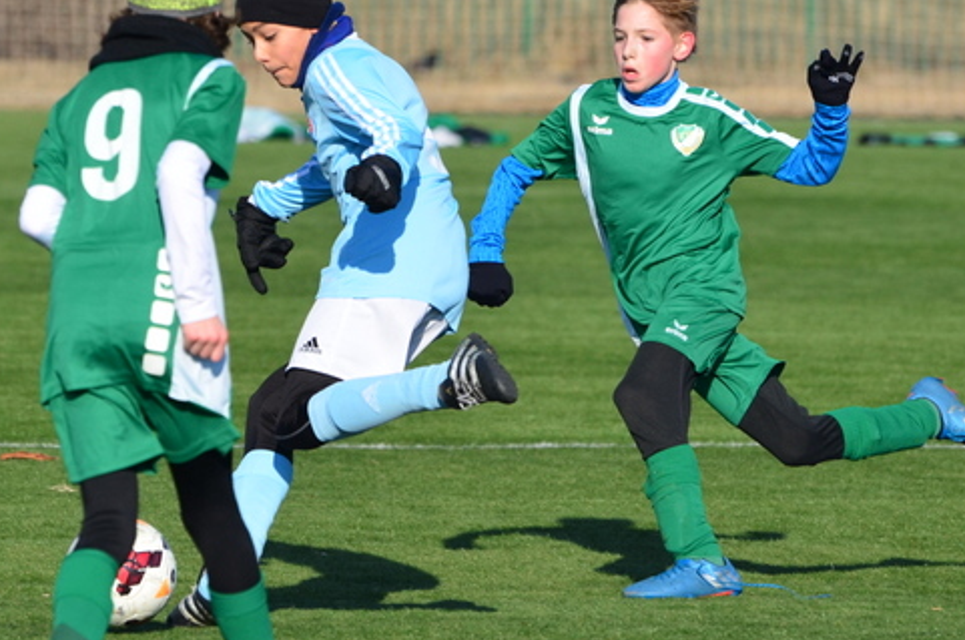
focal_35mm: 574
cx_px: 353
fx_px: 15361
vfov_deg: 2.4
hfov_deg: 3.6
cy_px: 255
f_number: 5.6
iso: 500
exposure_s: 1/2000
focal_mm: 230
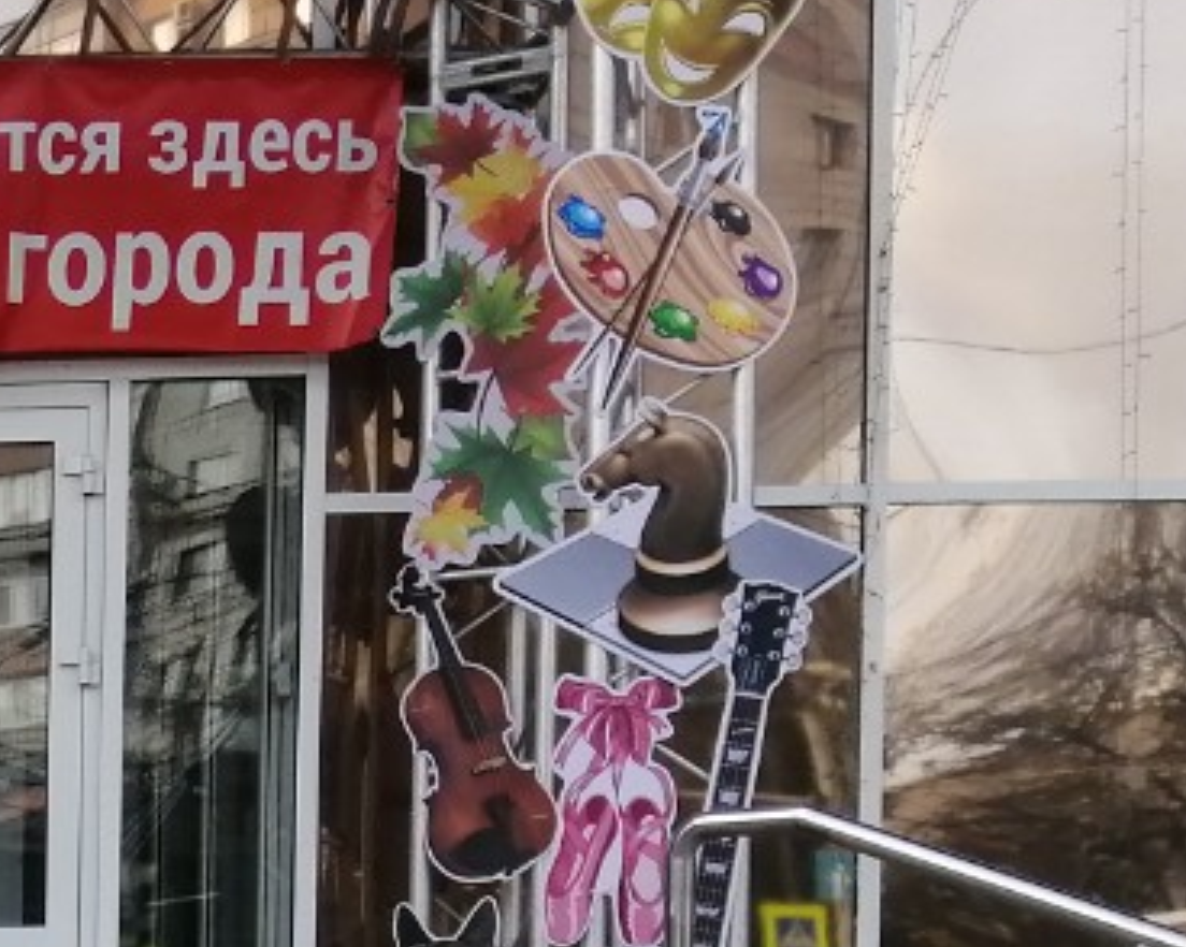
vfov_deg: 15.8
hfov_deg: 18.2
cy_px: 1253
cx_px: -666
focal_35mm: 92
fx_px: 3228
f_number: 1.8
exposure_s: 1/667
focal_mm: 3.6
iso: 50
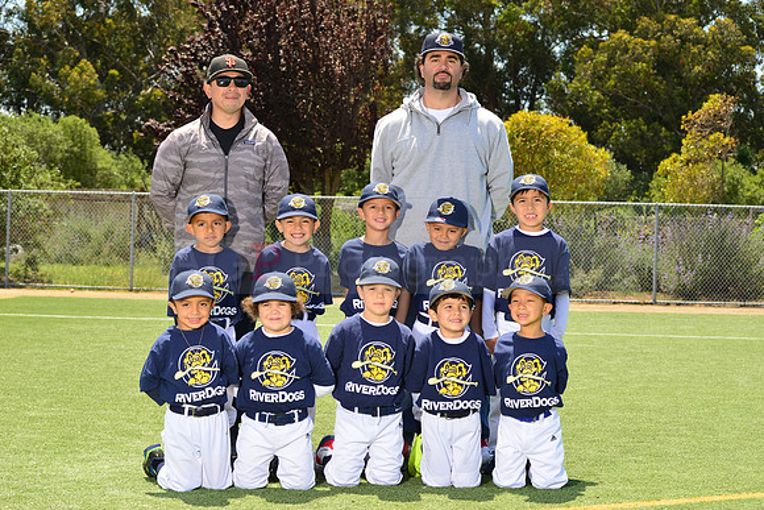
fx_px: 1698
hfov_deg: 25.4
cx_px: 382
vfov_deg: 17.1
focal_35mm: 80
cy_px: 255
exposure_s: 1/250
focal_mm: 80
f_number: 11
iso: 250
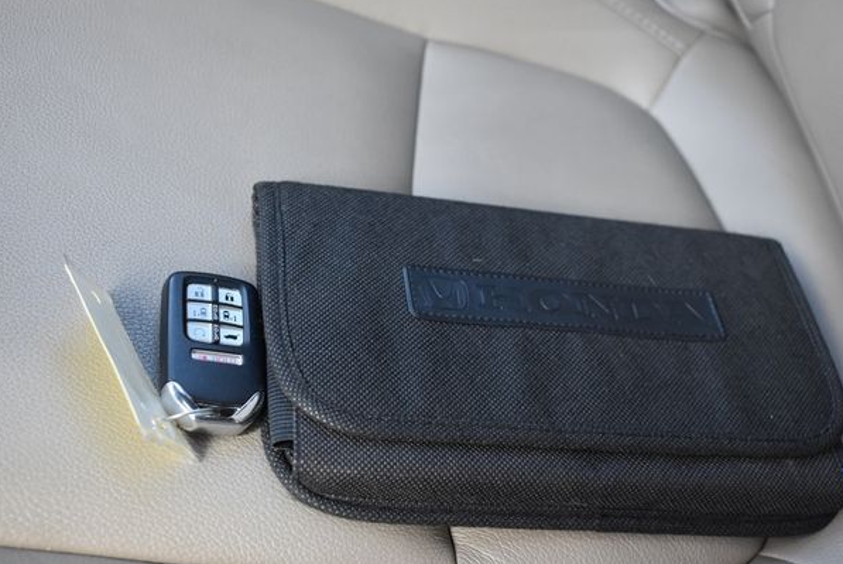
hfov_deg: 43.6
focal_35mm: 45
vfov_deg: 29.9
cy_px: 272
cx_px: 446
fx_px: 1054
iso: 800
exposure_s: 1/160
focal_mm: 28
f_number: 4.2
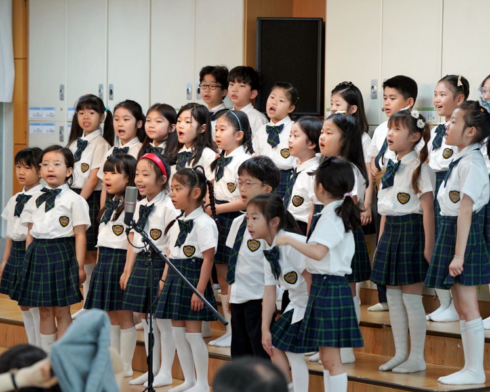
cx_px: 285
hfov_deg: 14.8
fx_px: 1886
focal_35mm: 130
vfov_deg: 11.9
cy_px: 196
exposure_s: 1/160
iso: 1250
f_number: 4
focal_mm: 115
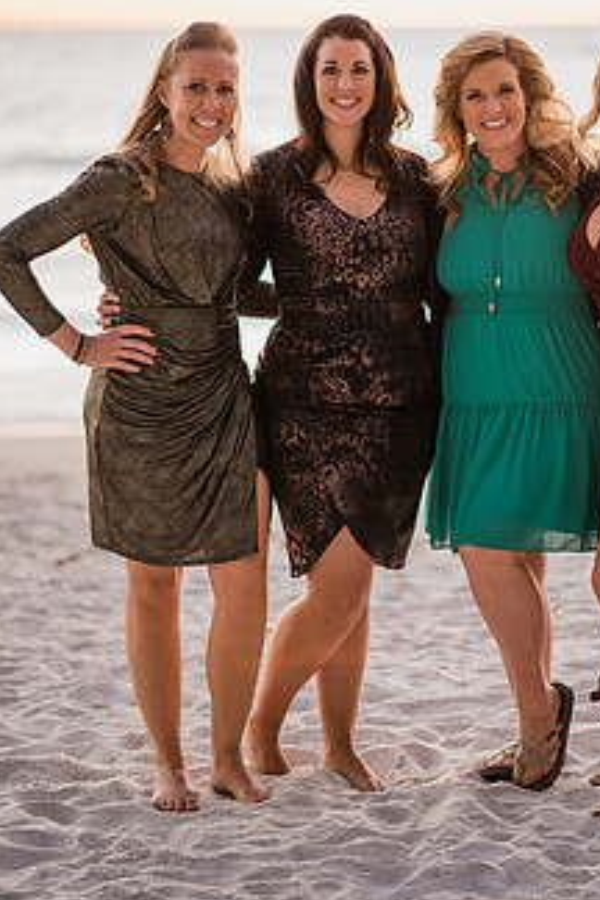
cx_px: 386
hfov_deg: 11.6
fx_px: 2950
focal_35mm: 118
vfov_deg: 17.3
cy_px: 308
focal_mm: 85
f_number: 2
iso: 160
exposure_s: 1/125
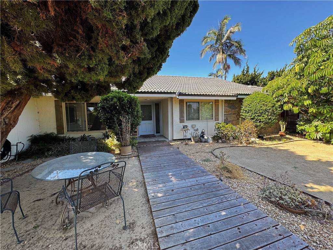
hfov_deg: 102.1
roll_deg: +1.5
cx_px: 166
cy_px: 125
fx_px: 135
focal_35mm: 14
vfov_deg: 85.7
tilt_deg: -5.1
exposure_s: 1/126
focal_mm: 2.22
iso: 40
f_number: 2.2
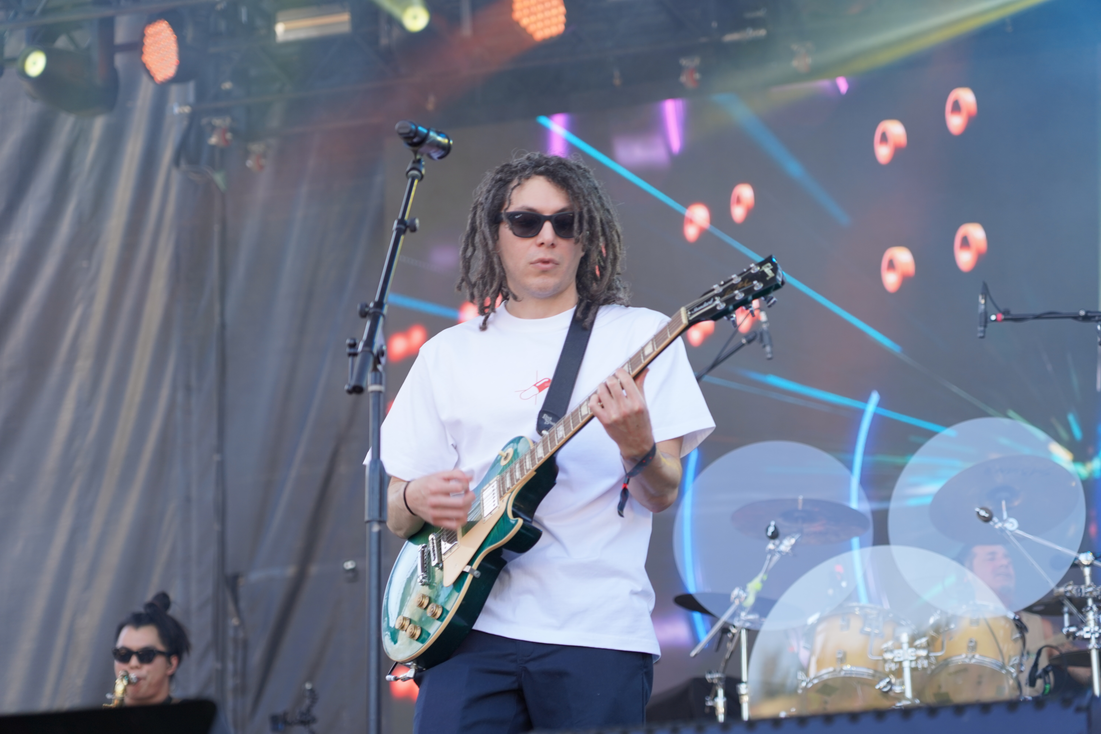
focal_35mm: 96
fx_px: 2936
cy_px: 367
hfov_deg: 21.2
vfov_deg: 14.3
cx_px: 550
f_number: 4
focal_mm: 96
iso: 200
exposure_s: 1/160
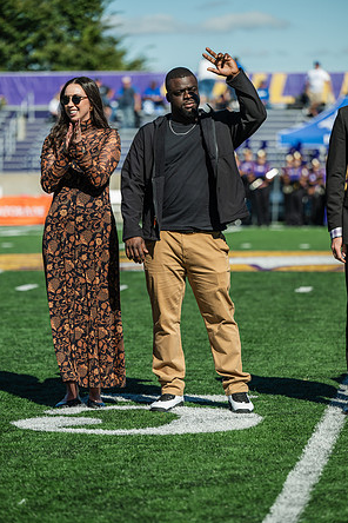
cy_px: 264
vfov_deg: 12.7
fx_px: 2349
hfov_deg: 8.5
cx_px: 175
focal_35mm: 162
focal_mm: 160
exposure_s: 1/1250
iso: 100
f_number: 3.5
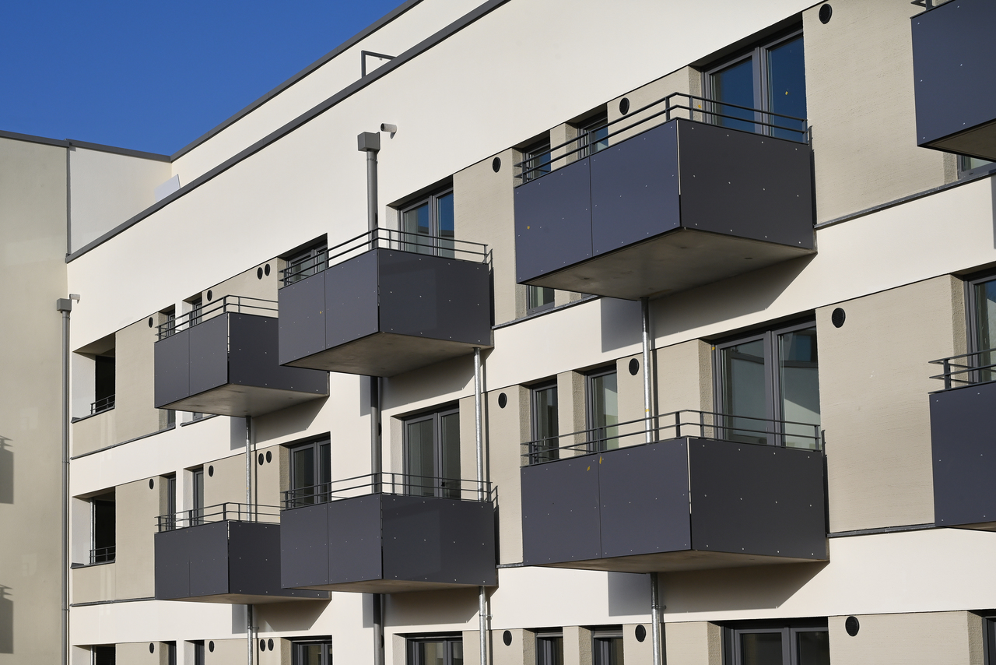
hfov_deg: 31.0
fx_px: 1799
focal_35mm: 65
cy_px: 332
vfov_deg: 20.9
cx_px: 498
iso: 200
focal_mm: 65
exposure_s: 1/400
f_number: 13
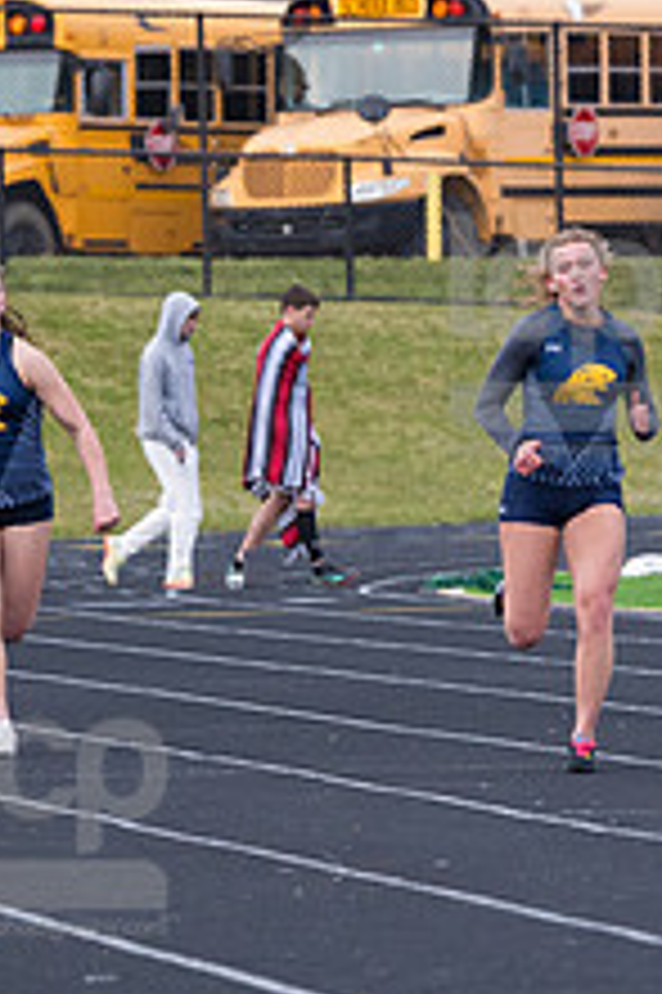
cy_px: 814
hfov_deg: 2.3
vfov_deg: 3.4
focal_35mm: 610
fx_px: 16851
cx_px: 61
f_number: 5
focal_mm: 200
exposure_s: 1/2000
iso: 1250
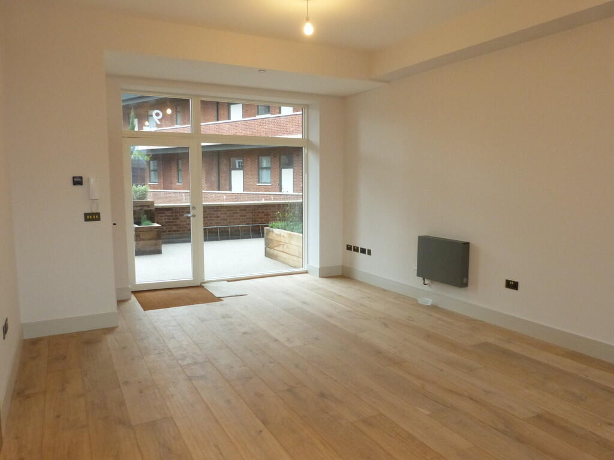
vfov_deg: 54.9
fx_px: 443
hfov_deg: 69.4
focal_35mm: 25
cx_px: 307
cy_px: 230
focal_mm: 4.5
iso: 400
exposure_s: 1/50
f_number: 2.8
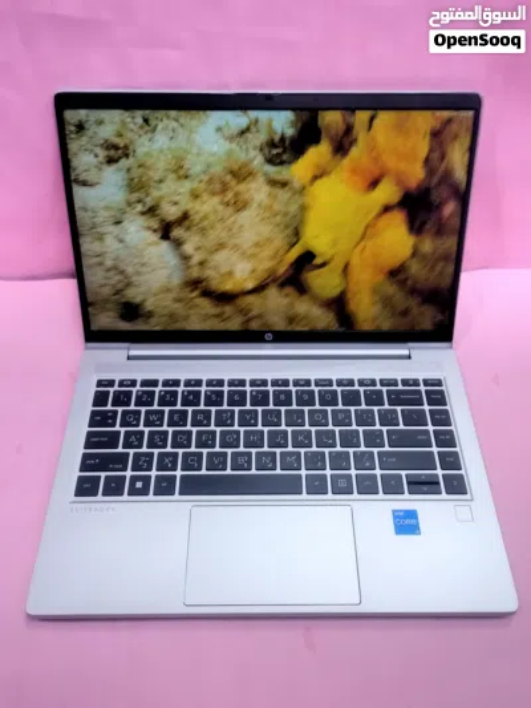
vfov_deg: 67.3
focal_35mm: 26
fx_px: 532
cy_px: 354
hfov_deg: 53.1
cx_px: 266
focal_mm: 5.55
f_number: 1.8
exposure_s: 1/50
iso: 321
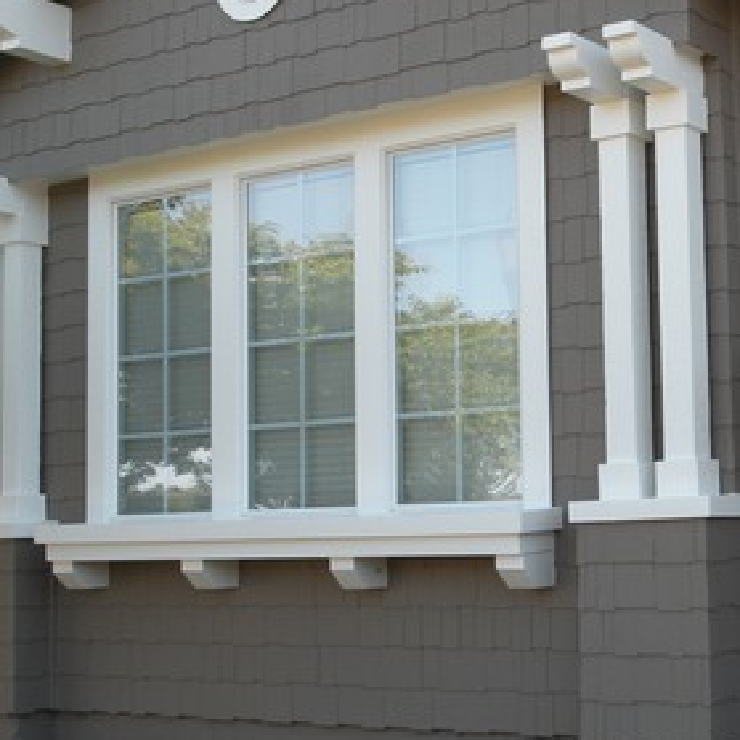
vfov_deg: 25.7
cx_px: 594
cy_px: 369
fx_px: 1620
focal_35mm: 67
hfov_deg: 25.3
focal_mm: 5.8
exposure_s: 1/130
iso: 64
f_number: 5
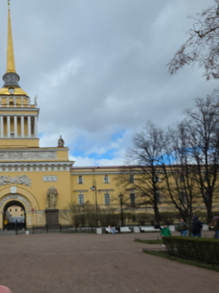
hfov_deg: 52.9
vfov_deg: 70.2
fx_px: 194
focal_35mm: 23
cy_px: 211
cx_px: 29
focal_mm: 2.2
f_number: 1.9
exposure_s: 1/1854
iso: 40
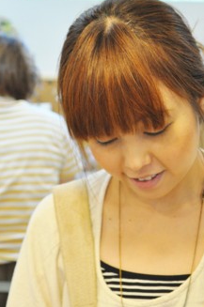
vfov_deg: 18.0
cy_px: 152
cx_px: 72
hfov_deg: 12.0
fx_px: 969
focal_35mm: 114
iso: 1600
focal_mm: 55
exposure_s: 1/60
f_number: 5.6
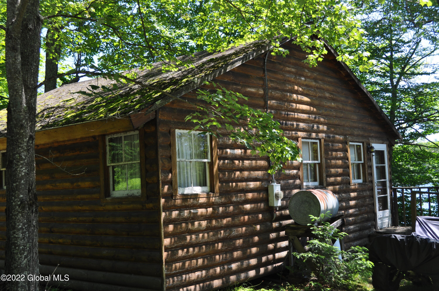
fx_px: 530
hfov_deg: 45.0
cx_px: 220
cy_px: 146
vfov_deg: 30.8
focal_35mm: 44
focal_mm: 29
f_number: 5.6
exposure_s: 1/125
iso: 200
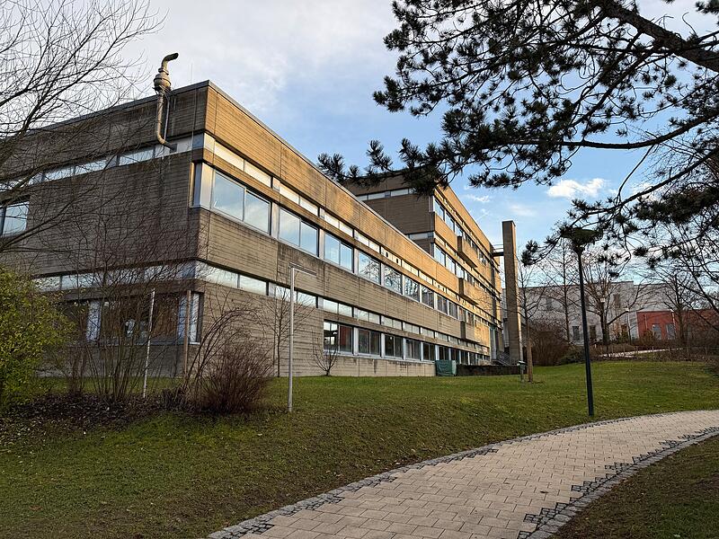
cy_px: 270
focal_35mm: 24
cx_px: 360
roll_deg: -0.4
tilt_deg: +11.8
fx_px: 498
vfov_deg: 56.8
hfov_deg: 71.6
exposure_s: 1/1046
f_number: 1.78
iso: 80
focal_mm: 6.76
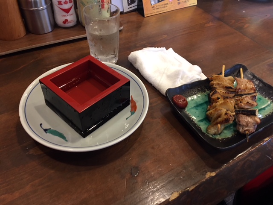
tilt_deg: -44.0
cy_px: 102
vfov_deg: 48.2
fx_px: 229
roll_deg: -3.5
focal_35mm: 29
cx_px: 136
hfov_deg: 61.7
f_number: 2.2
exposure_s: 1/15
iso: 64
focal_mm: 4.15
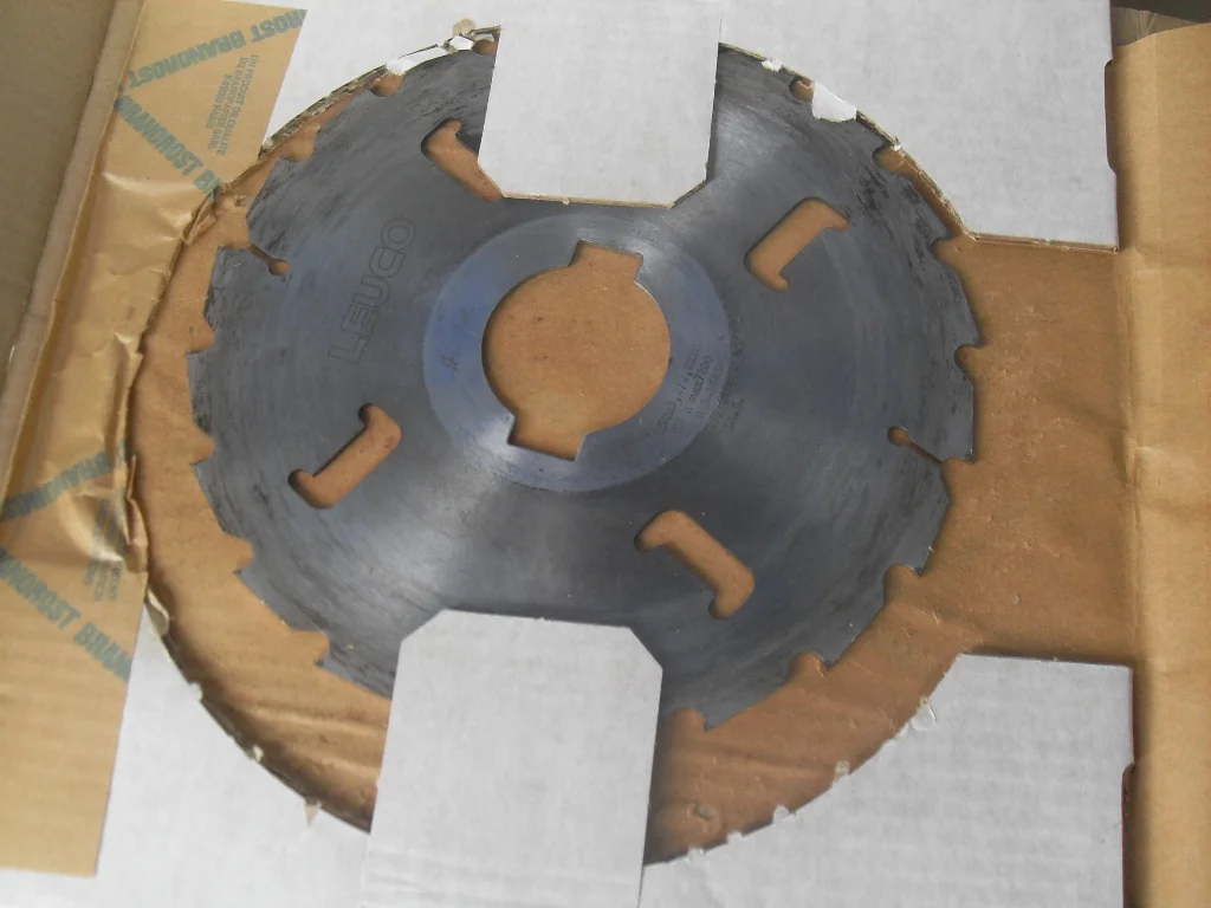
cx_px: 606
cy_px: 454
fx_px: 1294
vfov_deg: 38.7
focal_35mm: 37
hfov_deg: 50.1
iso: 100
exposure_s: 1/45
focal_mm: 6.3
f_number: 2.8
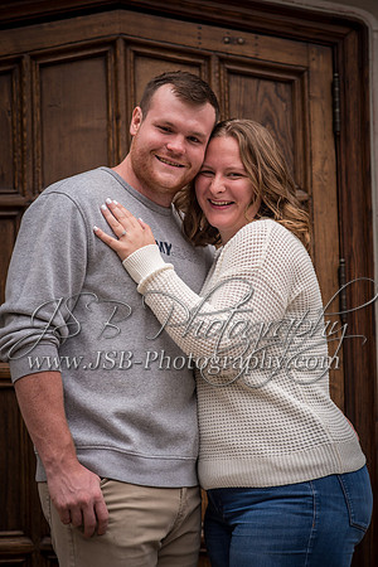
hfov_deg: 16.1
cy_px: 284
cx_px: 189
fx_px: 1339
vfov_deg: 23.9
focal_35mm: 85
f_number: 4
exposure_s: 1/250
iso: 100
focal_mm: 85
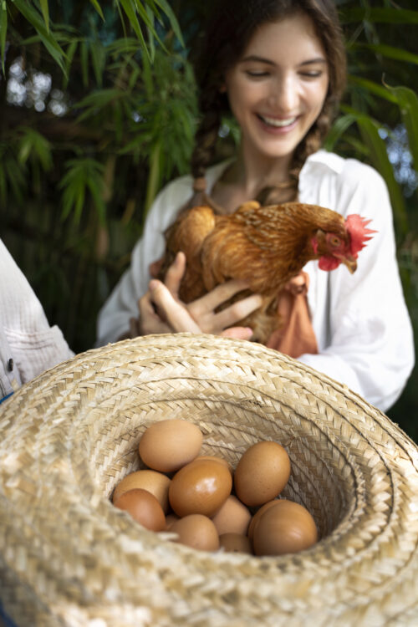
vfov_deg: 61.9
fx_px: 522
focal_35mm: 30
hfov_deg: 43.6
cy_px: 314
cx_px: 209
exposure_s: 1/200
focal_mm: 30
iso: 100
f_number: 2.8
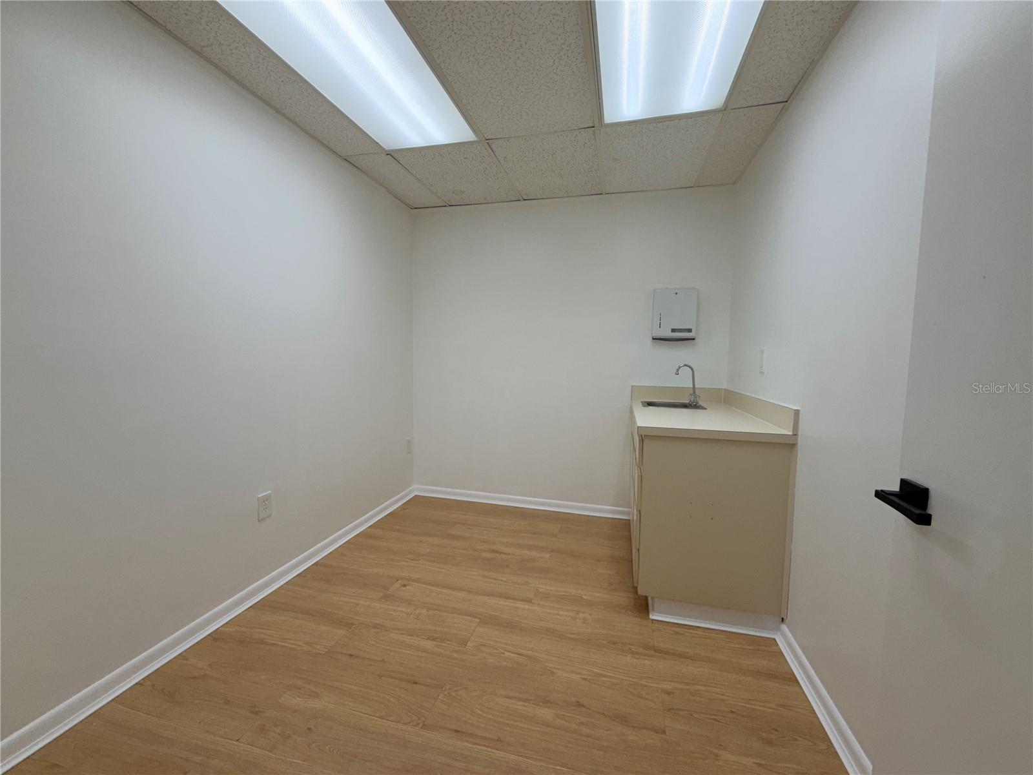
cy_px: 388
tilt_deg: -4.3
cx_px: 516
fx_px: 418
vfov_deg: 85.7
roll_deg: -1.1
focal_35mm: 14
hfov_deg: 102.1
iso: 50
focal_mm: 2.22
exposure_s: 1/120
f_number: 2.2
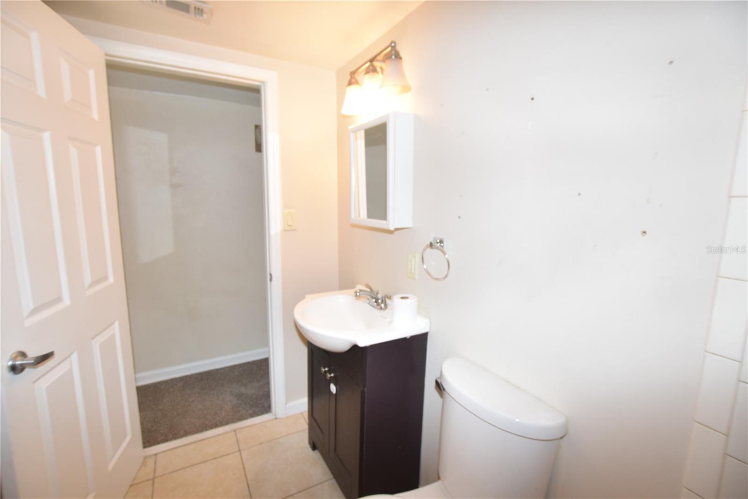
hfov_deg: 100.4
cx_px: 374
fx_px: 312
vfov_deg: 77.3
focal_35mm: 15
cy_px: 250
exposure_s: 1/100
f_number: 5
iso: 800
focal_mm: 10
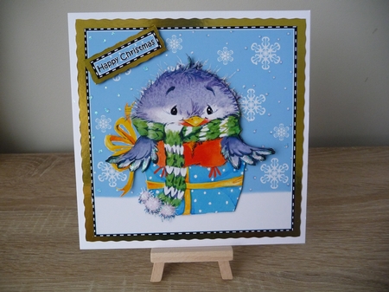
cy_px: 146
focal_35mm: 28
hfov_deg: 63.5
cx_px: 194
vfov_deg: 49.7
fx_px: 314
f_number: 3.3
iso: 250
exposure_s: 1/30
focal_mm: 4.7
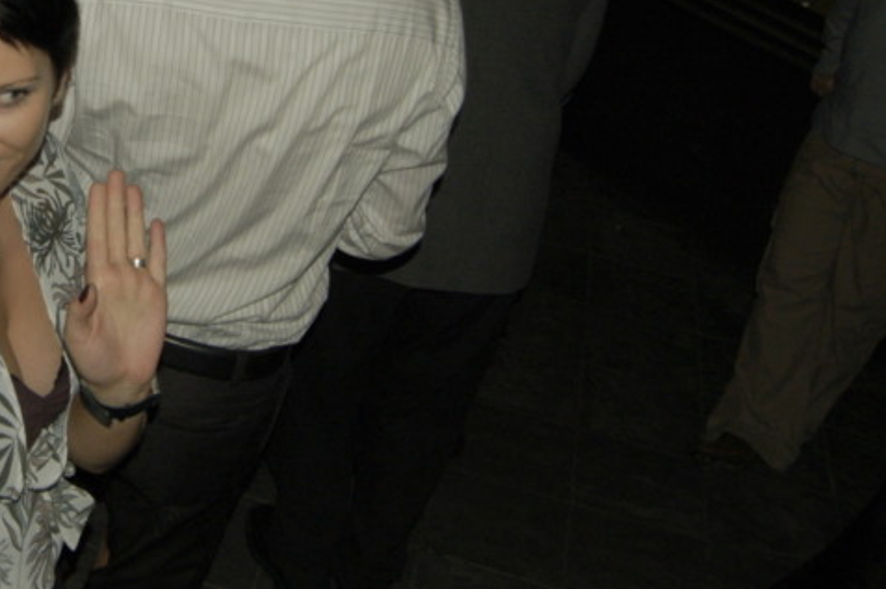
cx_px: 48
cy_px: 59
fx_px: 1426
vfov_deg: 22.8
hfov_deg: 32.4
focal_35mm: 58
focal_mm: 18
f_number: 3.5
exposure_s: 1/60
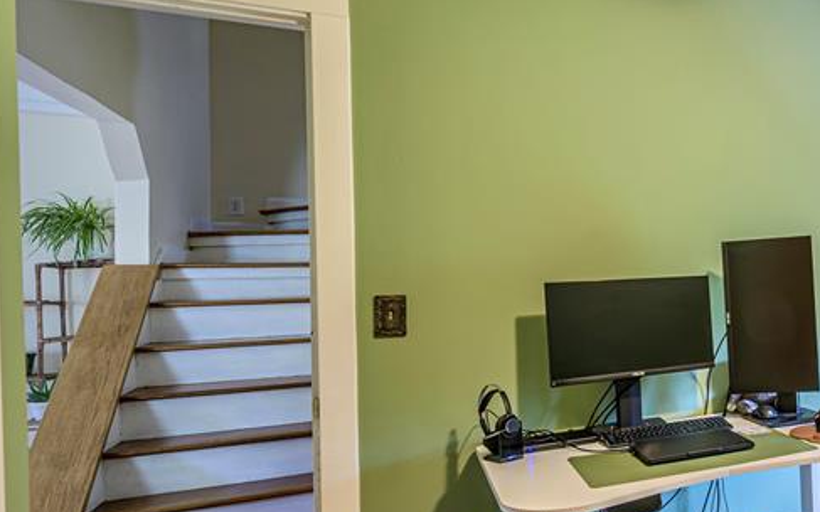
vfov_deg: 41.8
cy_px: 273
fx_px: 670
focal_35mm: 30
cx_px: 823
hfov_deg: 50.6
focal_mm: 14
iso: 200
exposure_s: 1/1.67
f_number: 8
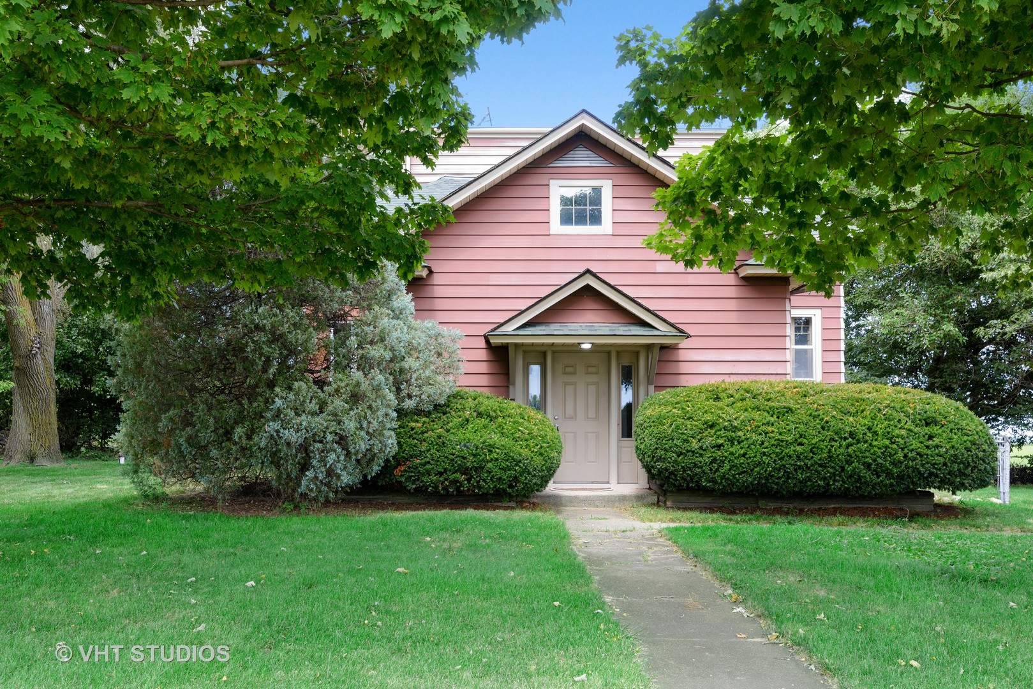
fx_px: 861
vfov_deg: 43.6
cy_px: 344
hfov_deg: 61.9
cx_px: 516
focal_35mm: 30
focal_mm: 30
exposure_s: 1/40
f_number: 10
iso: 200
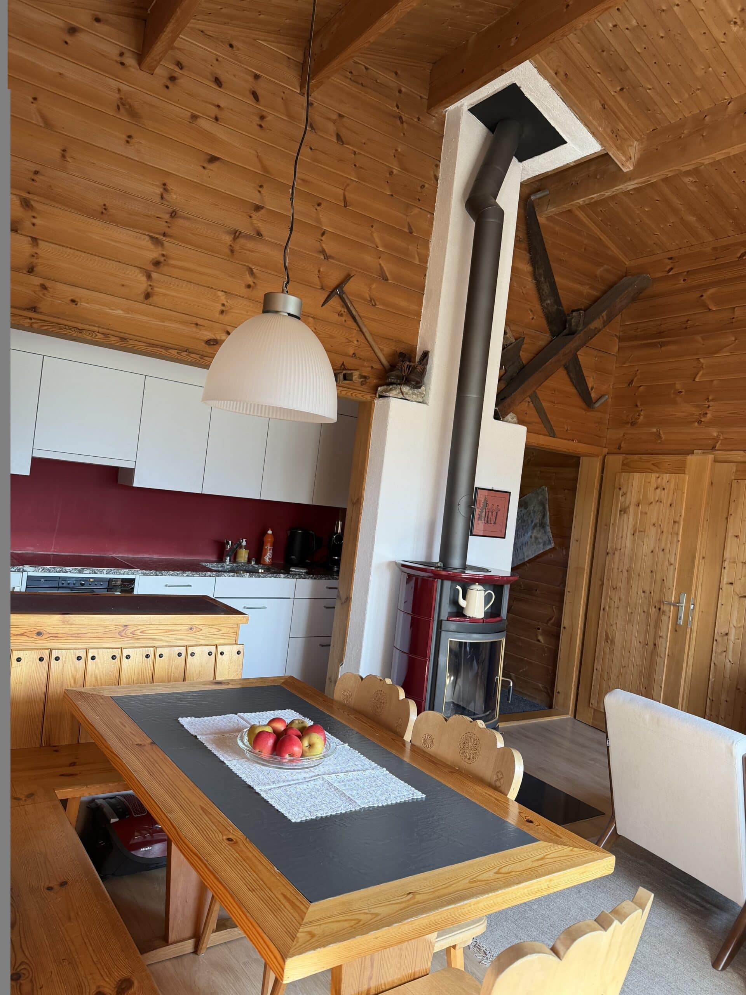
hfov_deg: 56.8
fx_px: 690
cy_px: 498
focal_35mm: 24
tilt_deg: +0.5
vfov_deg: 71.6
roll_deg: -6.5
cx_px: 373
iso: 200
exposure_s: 1/100
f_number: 1.78
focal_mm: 6.76
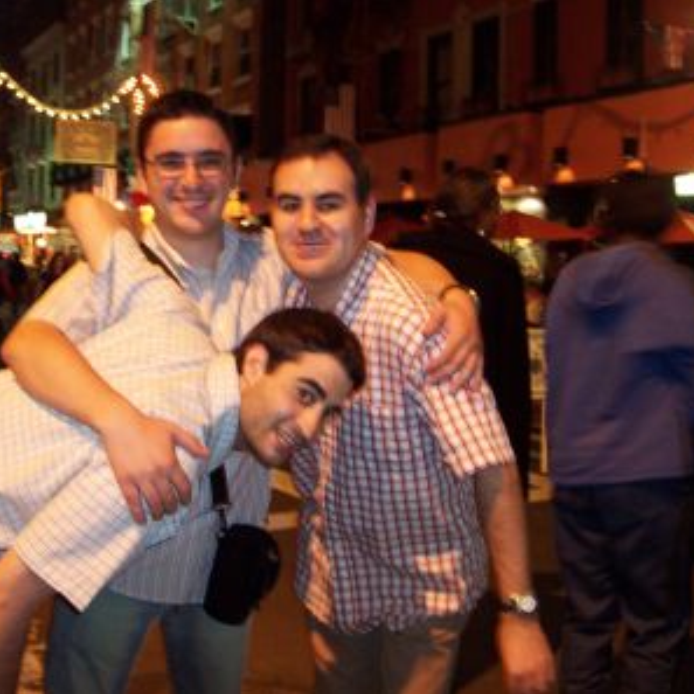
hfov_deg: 38.1
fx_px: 998
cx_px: 259
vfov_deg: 38.3
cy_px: 348
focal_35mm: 44
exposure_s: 1/6
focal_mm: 5.6
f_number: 2.8
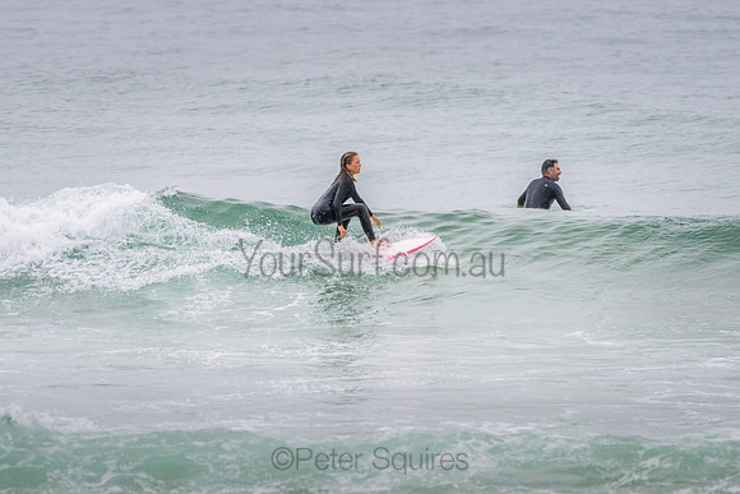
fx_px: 12610
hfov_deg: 3.4
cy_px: 223
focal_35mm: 613
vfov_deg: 2.2
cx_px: 321
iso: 1100
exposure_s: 1/1000
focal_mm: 500
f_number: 5.6
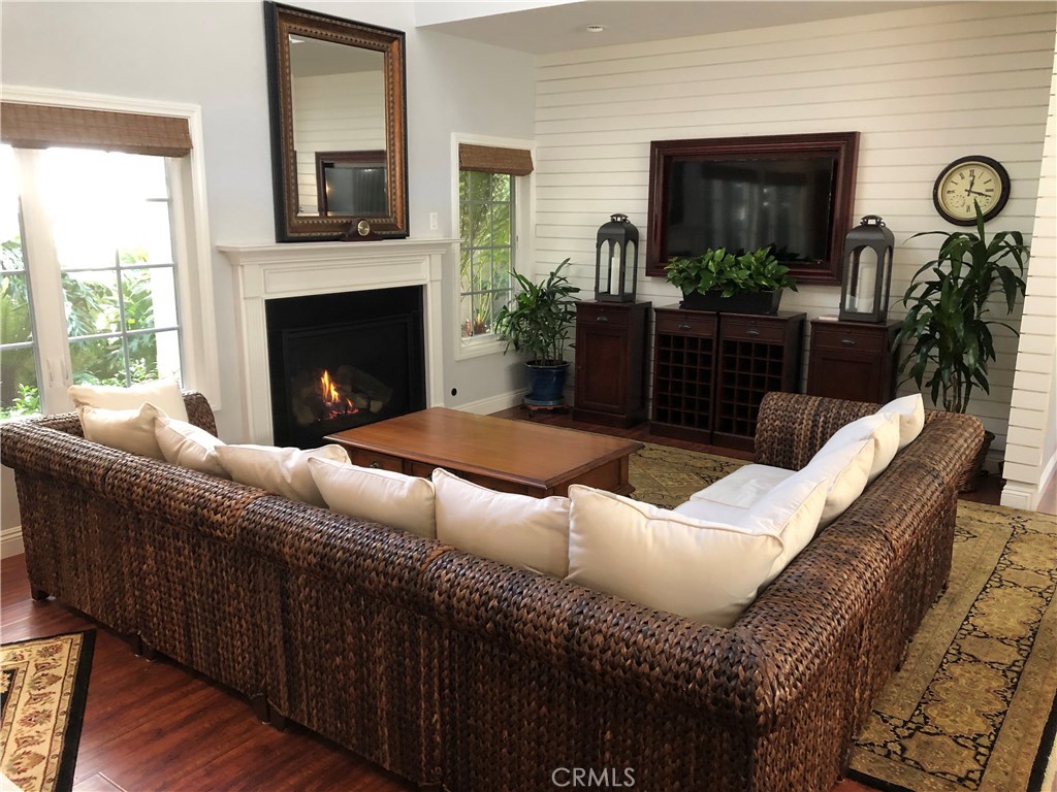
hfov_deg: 63.4
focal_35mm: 28
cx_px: 528
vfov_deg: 49.7
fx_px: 855
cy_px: 396
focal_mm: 3.99
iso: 80
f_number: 1.8
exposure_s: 1/15
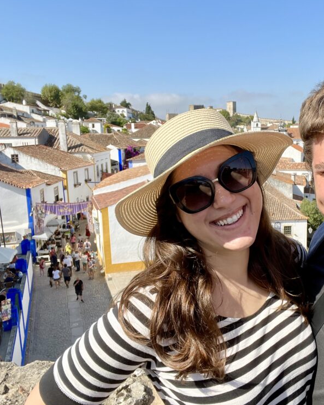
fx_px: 372
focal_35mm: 31
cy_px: 199
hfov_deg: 46.2
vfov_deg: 57.2
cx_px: 223
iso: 32
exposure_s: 1/931
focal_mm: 2.71
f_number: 2.2
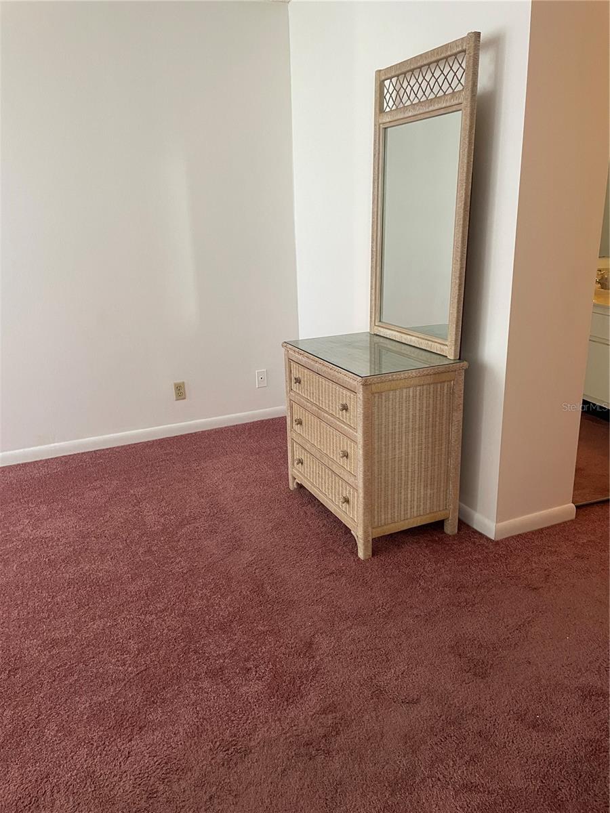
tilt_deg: -16.5
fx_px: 611
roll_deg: +2.5
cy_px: 406
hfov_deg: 53.1
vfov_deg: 67.3
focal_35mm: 26
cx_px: 305
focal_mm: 4.2
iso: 200
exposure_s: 1/60
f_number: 1.6
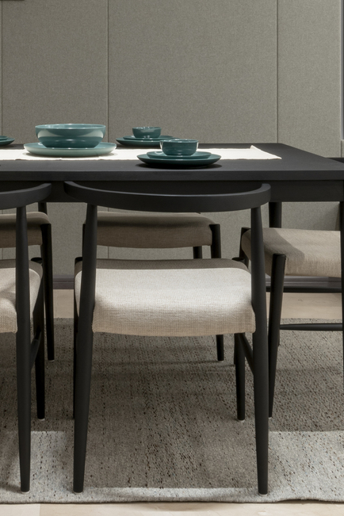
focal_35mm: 58
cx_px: 64
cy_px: 74
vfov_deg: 33.1
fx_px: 831
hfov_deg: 23.0
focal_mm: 19
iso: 100
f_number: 22
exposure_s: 1.6
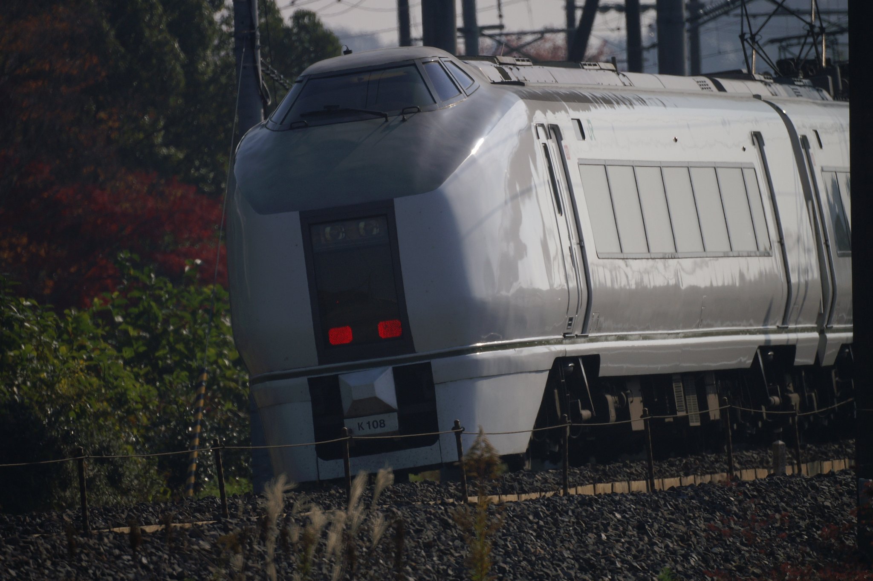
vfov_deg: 1.8
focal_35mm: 750
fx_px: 18172
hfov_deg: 2.8
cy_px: 290
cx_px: 436
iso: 200
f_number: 8
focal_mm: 500
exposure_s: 1/1600
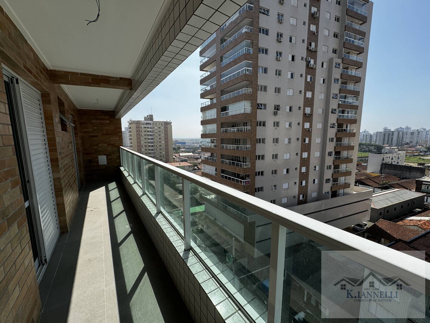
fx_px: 174
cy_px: 162
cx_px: 215
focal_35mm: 14
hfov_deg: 102.1
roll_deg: +0.0
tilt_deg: -8.2
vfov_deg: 85.7
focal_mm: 2.22
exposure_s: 1/1789
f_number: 2.2
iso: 50
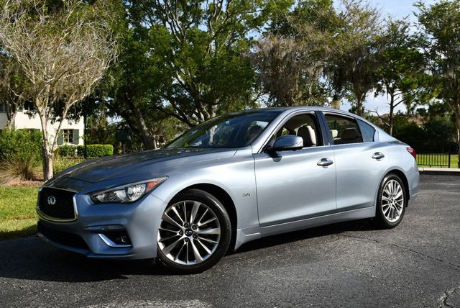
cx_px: 230
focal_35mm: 36
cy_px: 154
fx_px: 460
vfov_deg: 36.9
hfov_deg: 53.1
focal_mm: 18
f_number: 8
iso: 100
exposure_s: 1/250
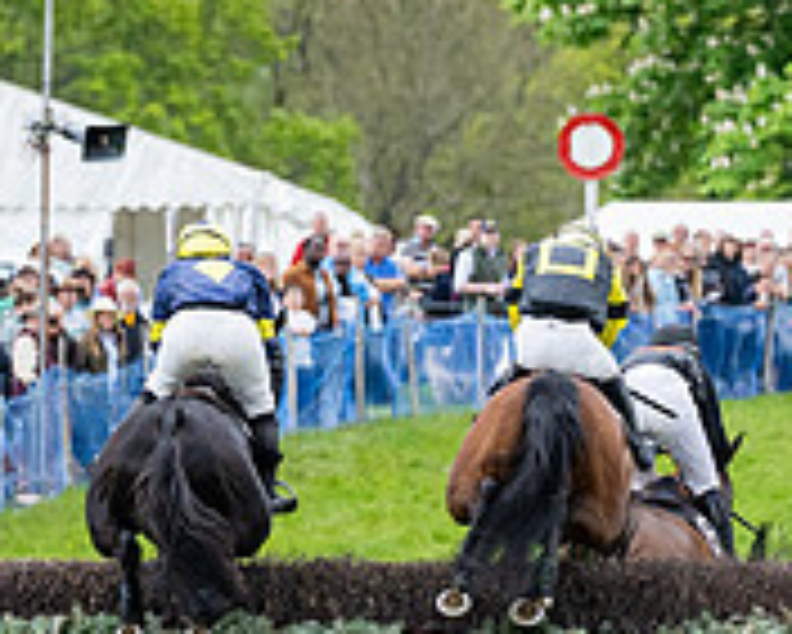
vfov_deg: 1.9
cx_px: 544
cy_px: 517
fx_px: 19114
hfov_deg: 2.4
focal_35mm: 815
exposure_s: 1/1600
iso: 1000
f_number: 4
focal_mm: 200
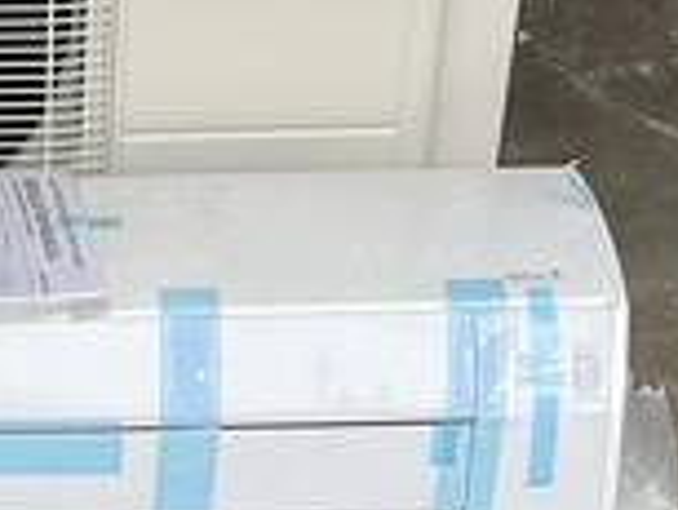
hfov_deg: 13.6
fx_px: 2783
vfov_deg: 10.3
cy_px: 641
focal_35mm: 142
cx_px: -84
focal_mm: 3
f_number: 1.8
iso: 20
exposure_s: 1/234
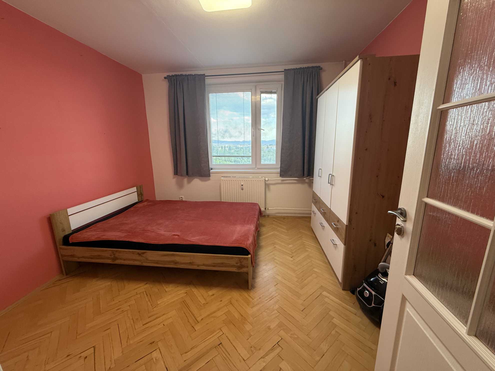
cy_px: 186
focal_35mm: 14
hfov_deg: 102.1
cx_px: 248
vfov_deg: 85.7
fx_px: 200
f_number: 2.2
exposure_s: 1/100
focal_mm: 2.22
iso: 200
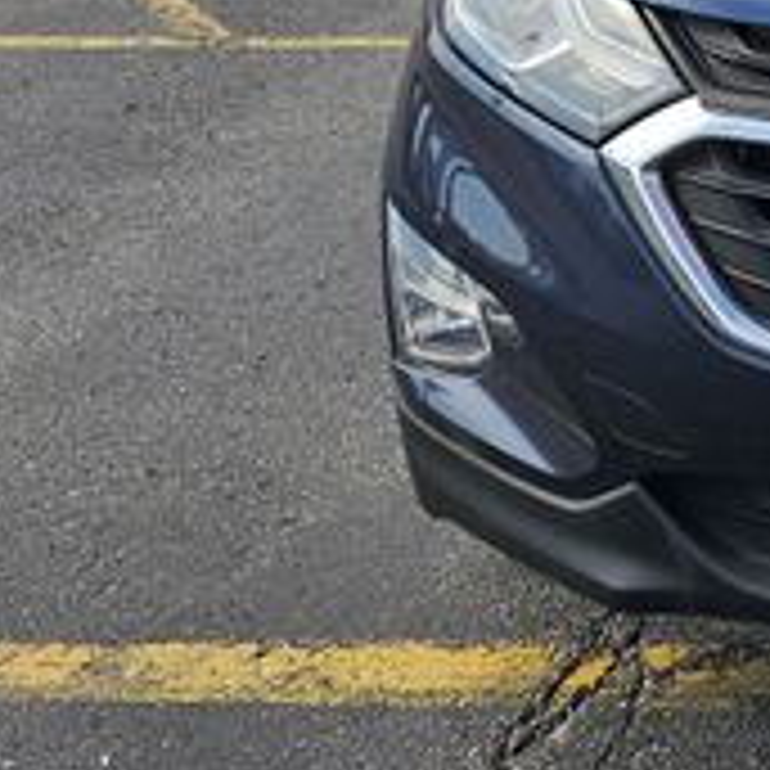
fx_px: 1913
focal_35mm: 76
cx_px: 1130
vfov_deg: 21.4
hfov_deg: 19.9
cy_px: -117
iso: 10
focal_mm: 6.3
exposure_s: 1/566
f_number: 1.7
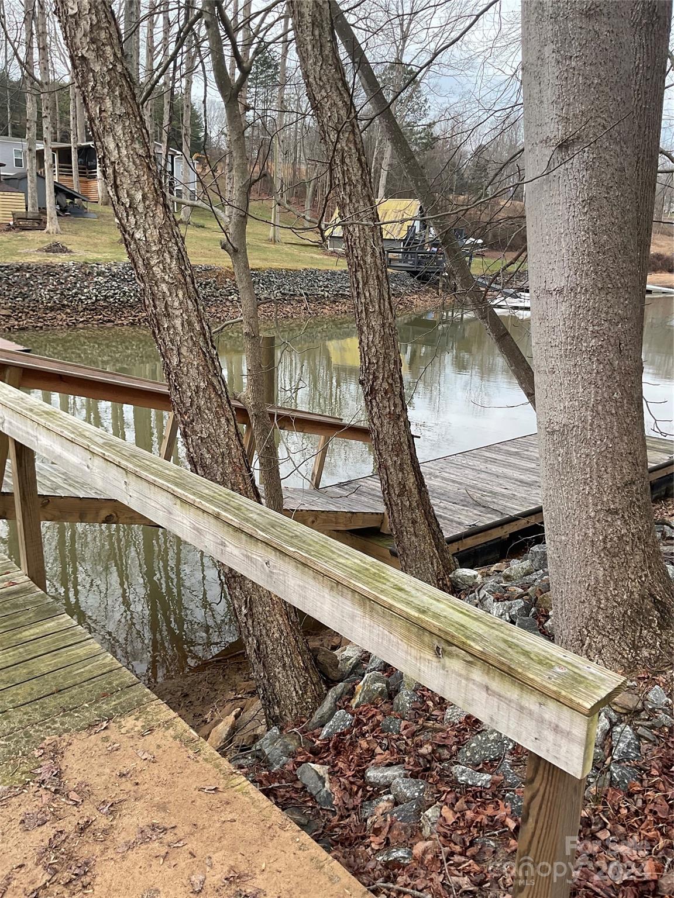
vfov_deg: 61.7
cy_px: 449
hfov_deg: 48.2
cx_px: 337
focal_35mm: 29
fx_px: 753
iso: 16
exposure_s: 1/262
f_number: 1.8
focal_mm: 3
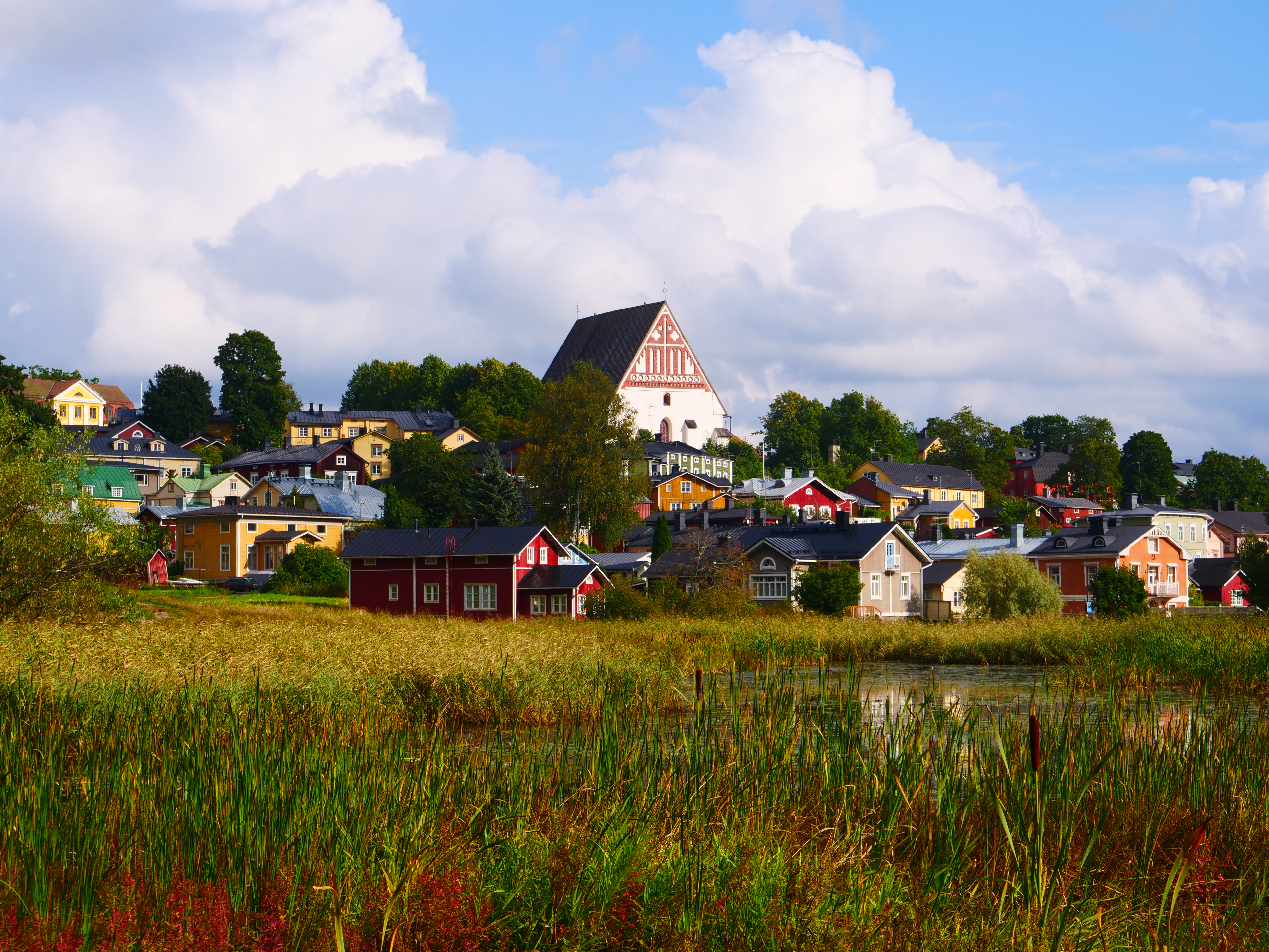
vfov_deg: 21.0
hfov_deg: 27.8
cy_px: 476
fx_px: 2566
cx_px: 634
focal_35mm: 70
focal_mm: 35
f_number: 8
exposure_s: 1/500
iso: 200
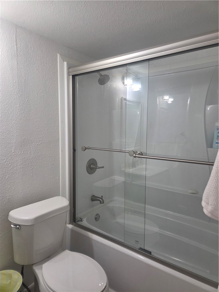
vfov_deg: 73.9
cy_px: 146
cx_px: 110
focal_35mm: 23
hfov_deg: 58.9
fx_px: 194
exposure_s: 1/120
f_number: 1.8
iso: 160
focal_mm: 5.4
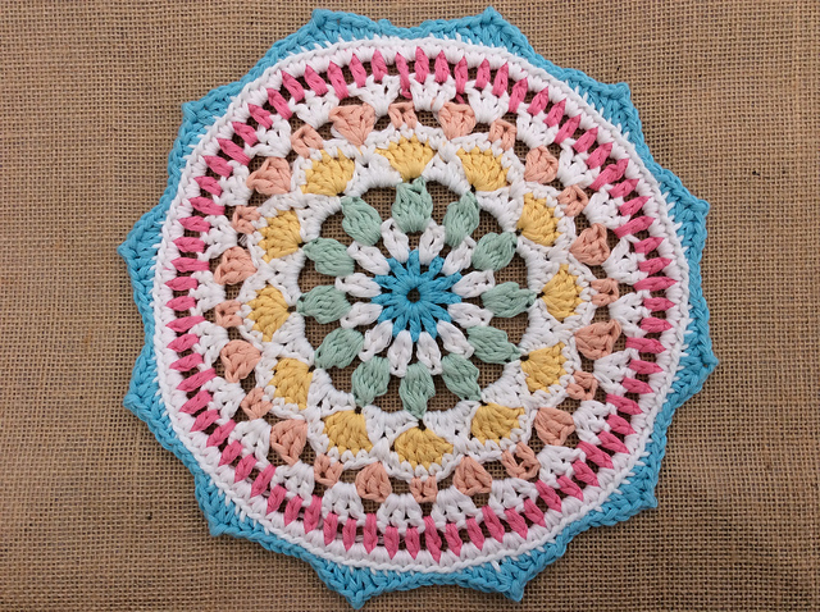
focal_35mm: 33
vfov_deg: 42.8
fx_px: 781
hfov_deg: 55.4
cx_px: 410
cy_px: 306
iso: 32
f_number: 2.4
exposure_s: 1/158
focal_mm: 3.3
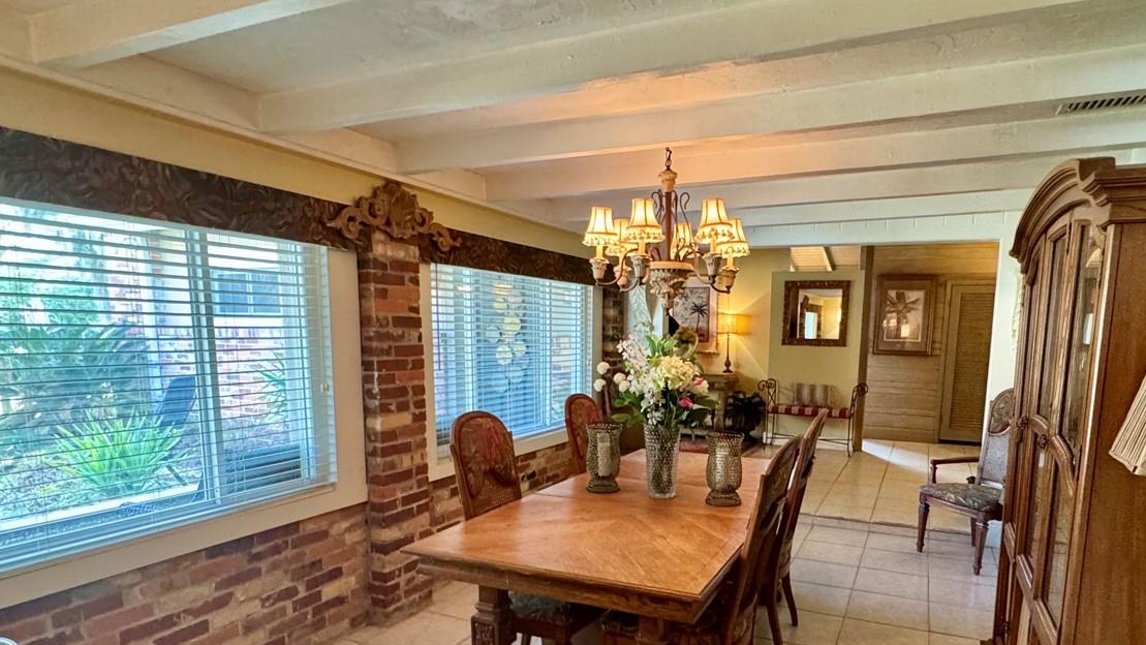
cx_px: 653
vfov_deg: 50.5
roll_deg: -0.8
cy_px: 431
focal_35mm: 22
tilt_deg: -9.4
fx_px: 669
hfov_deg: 80.7
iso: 640
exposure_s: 1/60
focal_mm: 2.22
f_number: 2.2
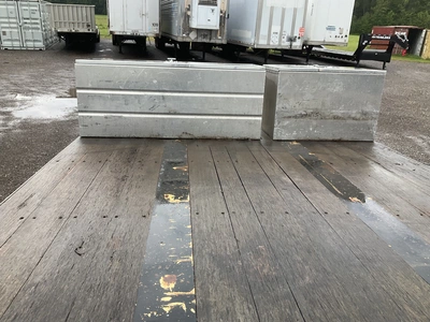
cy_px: 161
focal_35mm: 29
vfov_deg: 48.2
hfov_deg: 61.7
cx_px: 215
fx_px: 360
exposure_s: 1/372
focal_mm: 3
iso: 25
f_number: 1.8
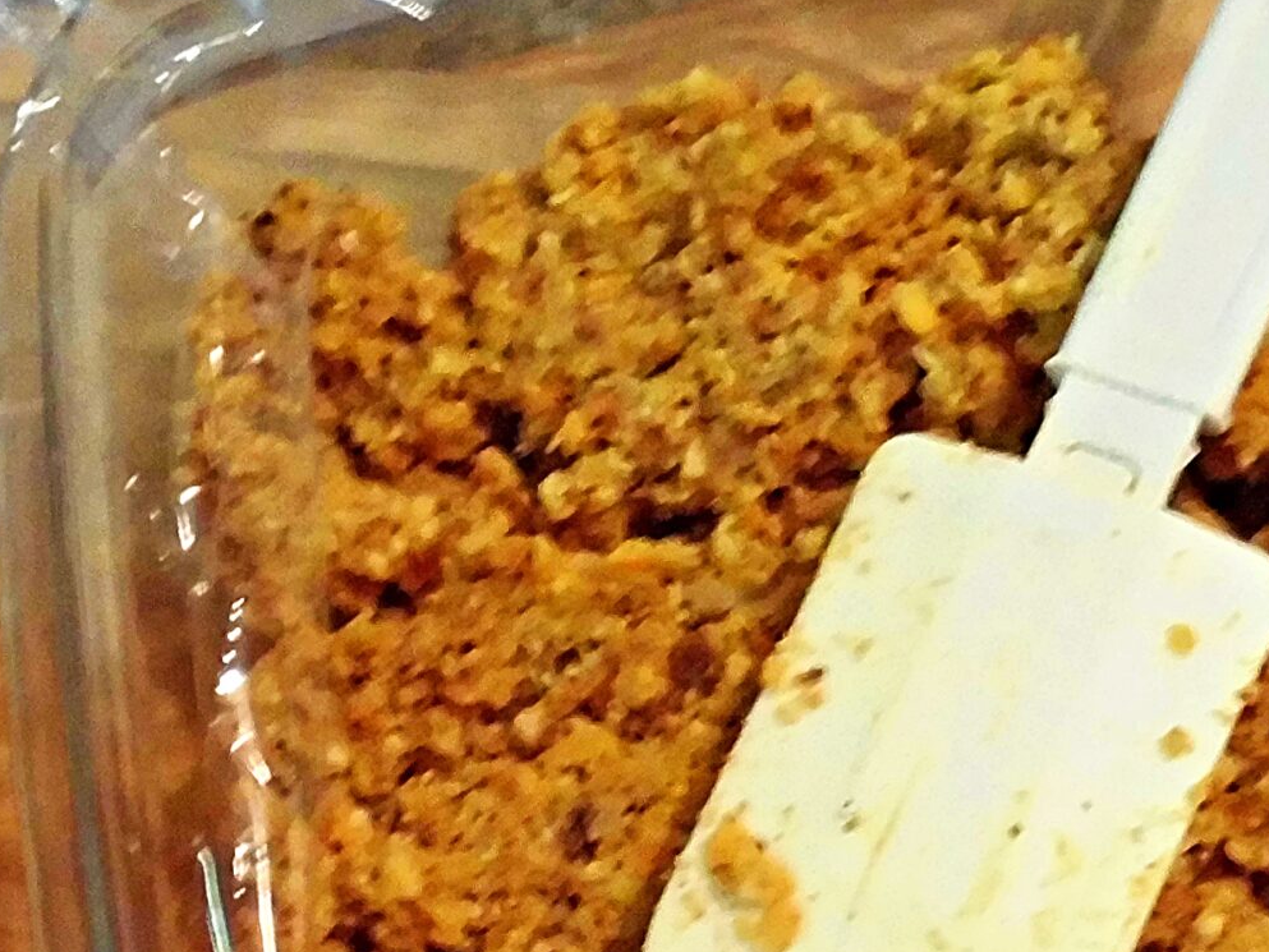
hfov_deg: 28.9
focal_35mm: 67
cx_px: 519
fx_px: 2456
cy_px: 987
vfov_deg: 21.1
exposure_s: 1/10
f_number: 3.2
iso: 800
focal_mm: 4.6
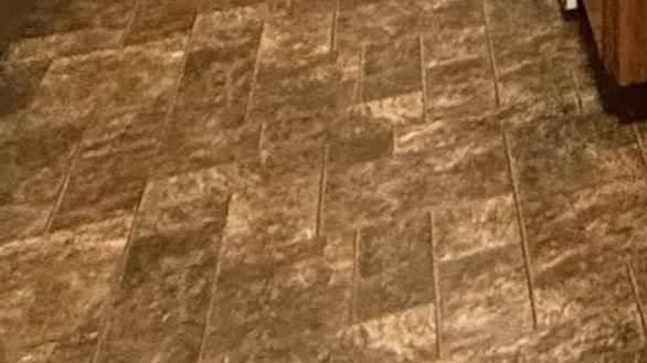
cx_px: 1157
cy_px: -540
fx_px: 1372
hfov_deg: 19.7
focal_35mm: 80
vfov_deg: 11.9
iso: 640
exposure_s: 1/60
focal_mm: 2.22
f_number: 2.2
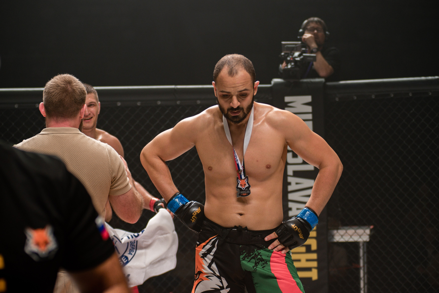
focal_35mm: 84
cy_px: 140
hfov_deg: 24.2
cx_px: 230
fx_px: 1024
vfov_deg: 16.3
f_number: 4
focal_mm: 80
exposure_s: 1/640
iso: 1000
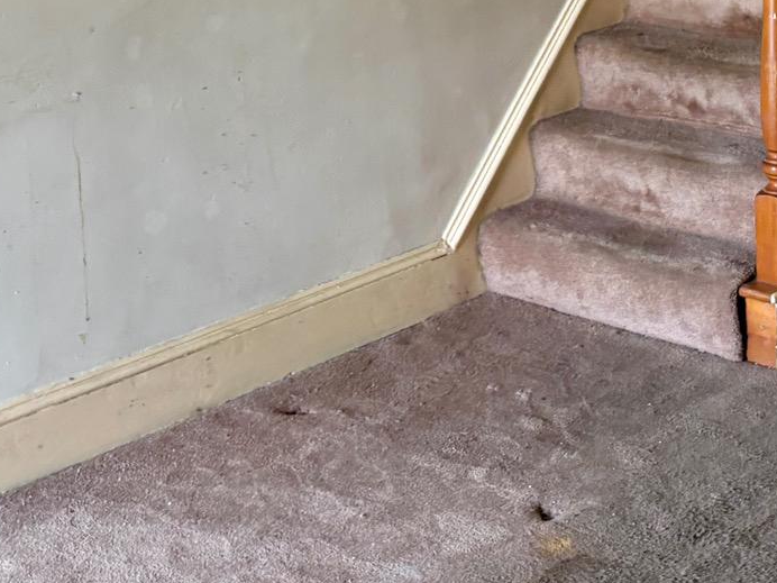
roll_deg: +2.8
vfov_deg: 18.2
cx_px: 451
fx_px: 1728
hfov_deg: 25.3
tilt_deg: -3.3
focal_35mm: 77
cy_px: -115
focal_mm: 5.96
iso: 200
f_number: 1.6
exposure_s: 1/60
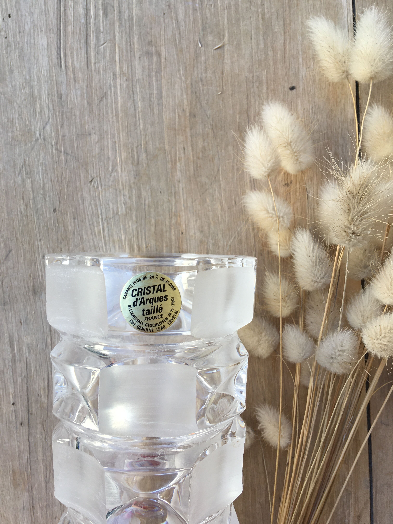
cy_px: 262
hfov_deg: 48.2
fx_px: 439
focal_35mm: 29
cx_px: 196
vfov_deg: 61.7
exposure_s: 1/116
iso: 25
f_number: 2.2
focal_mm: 4.15
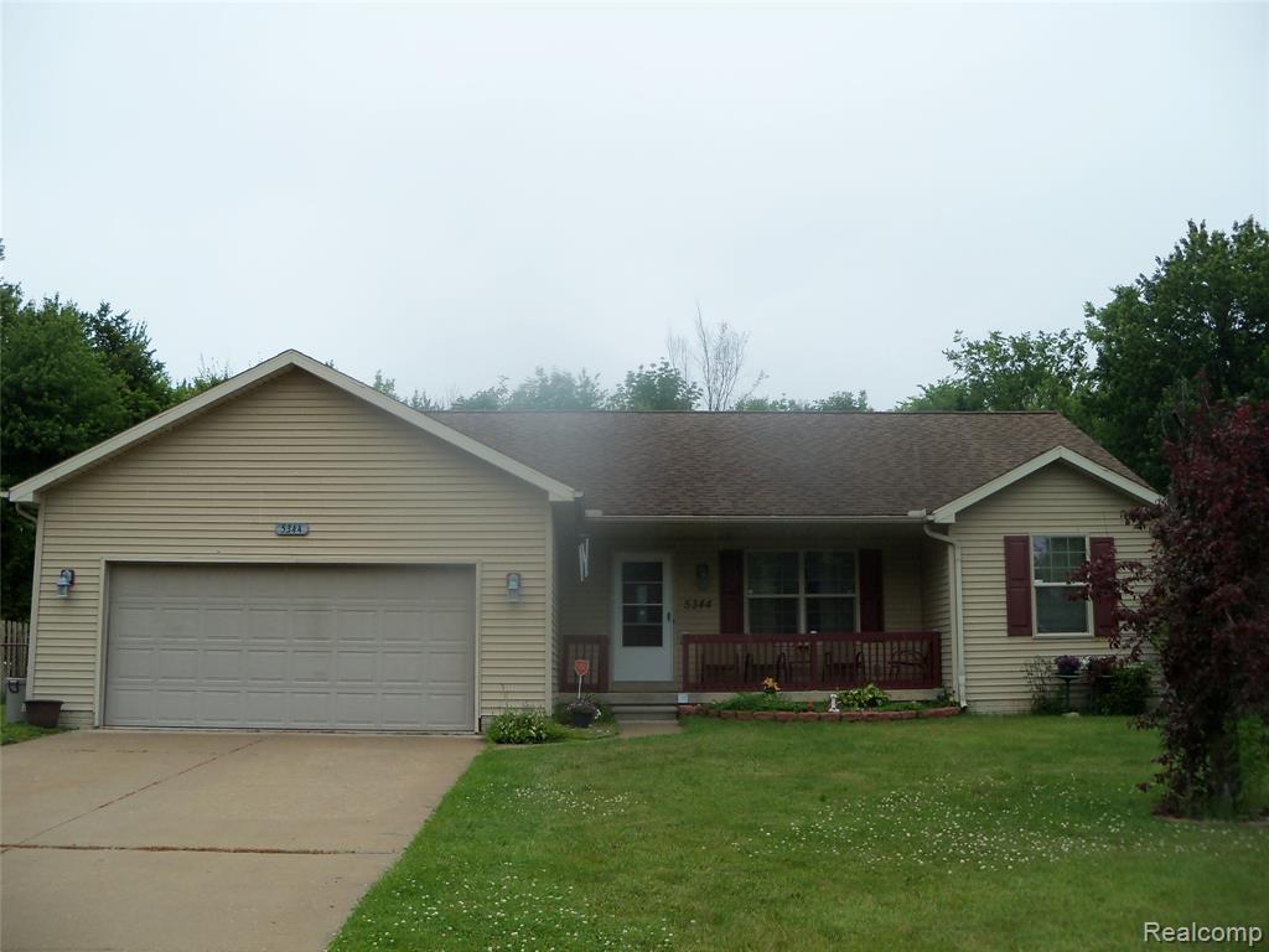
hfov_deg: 52.6
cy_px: 476
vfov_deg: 40.7
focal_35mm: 35
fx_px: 1283
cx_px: 634
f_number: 3.5
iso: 80
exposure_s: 1/200
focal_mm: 6.2
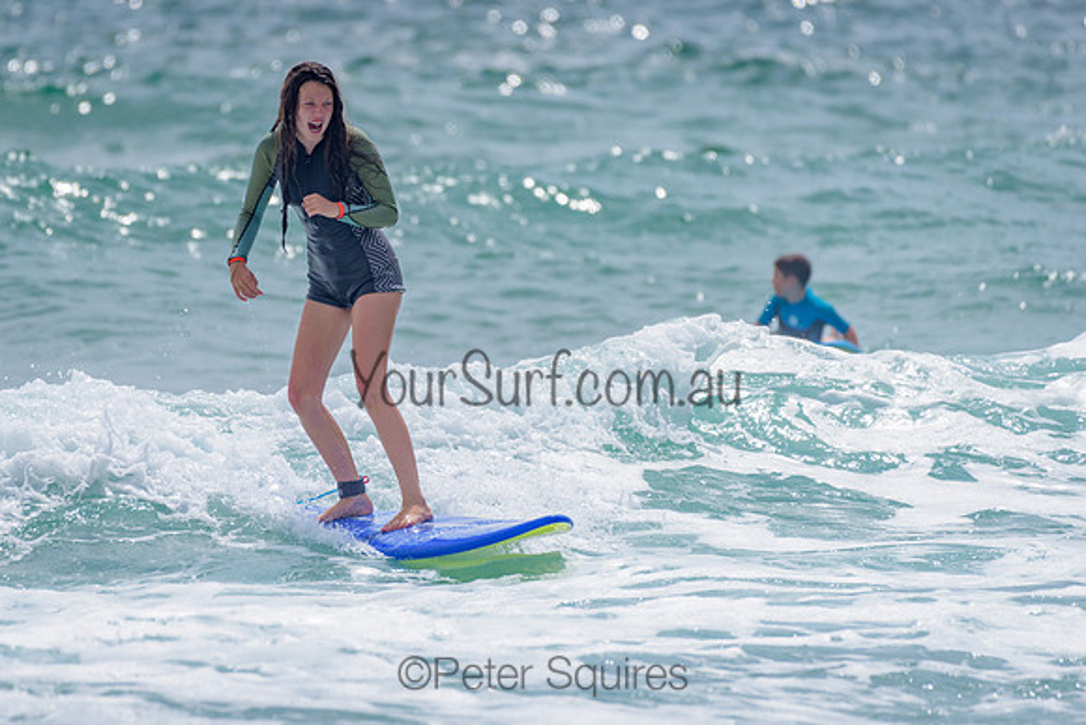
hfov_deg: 3.4
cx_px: 431
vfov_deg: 2.2
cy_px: 329
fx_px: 18483
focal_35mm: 613
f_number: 5.6
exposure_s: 1/2000
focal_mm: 500
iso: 100
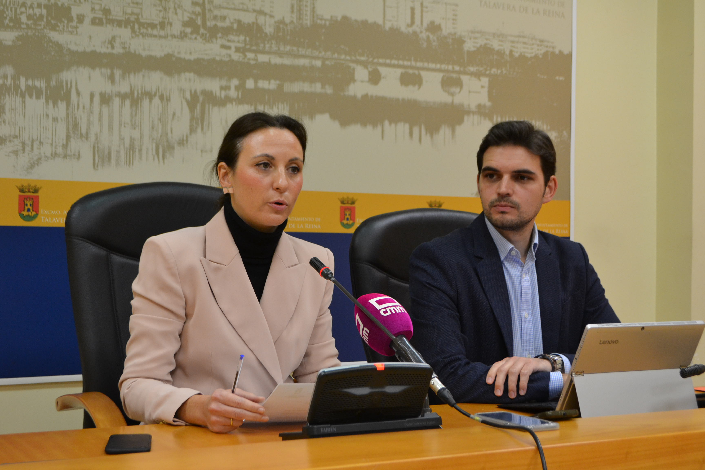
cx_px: 352
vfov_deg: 25.8
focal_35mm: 52
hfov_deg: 37.9
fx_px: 1028
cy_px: 235
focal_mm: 35
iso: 1100
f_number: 5
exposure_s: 1/60
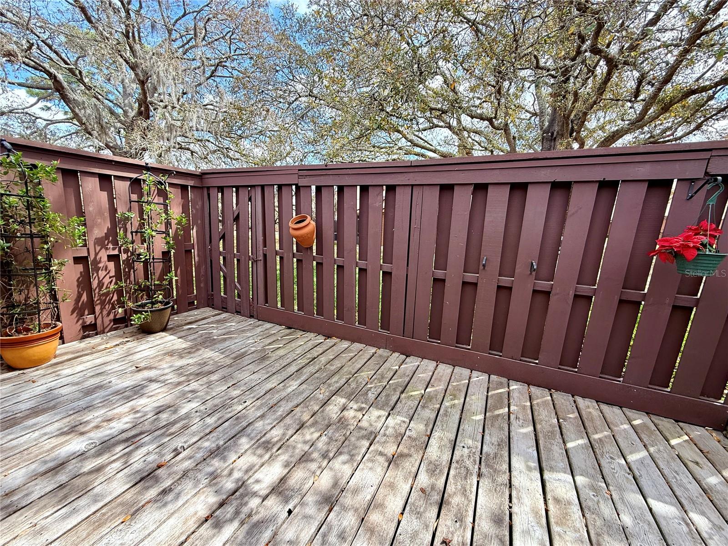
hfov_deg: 102.1
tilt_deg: -11.0
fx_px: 294
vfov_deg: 85.7
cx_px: 364
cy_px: 273
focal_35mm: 14
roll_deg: -2.2
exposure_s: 1/260
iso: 64
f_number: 2.2
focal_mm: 2.22
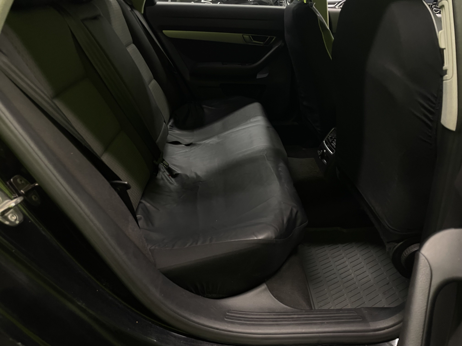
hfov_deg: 67.3
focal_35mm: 26
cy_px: 173
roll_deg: -0.9
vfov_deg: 53.1
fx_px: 347
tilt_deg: -27.6
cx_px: 231
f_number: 1.6
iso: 250
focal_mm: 4.2
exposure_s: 1/50
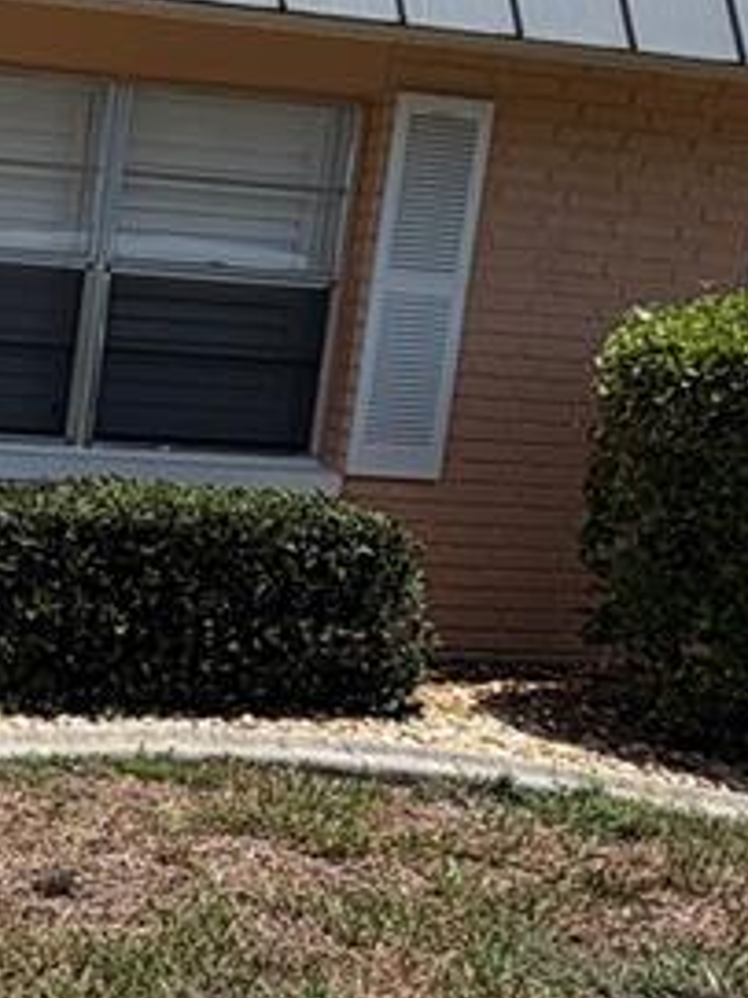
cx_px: -472
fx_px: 1788
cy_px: 545
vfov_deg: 31.2
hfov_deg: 19.5
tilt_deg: -8.0
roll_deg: -5.5
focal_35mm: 62
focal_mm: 2.22
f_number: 2.2
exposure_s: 1/1017
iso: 20
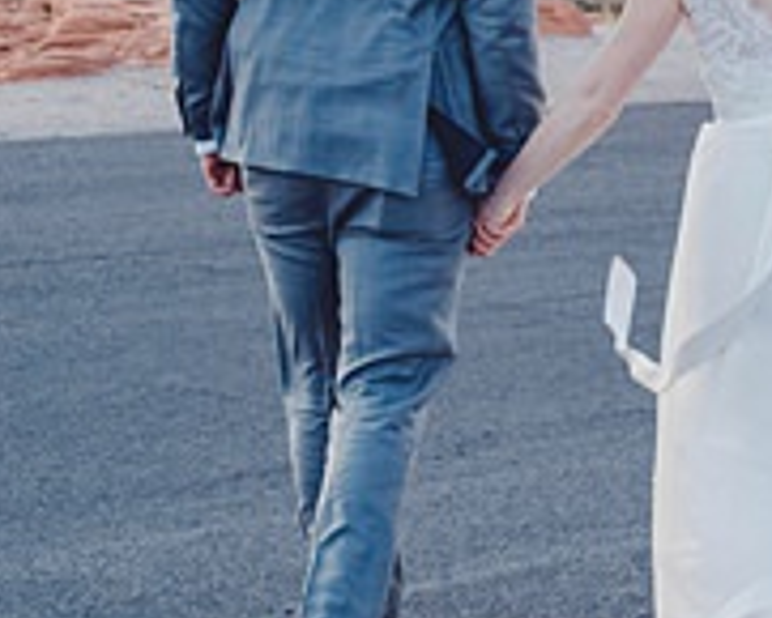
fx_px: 4435
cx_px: 687
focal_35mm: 194
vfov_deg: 7.9
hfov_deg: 9.9
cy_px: -45
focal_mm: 50
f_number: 9
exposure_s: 1/320
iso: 200
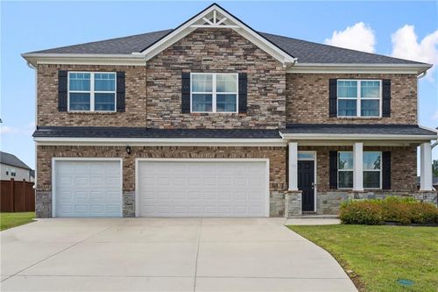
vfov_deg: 43.6
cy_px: 146
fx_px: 365
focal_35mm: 30
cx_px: 219
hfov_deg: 61.9
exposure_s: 1/125
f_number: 9
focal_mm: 30
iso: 250
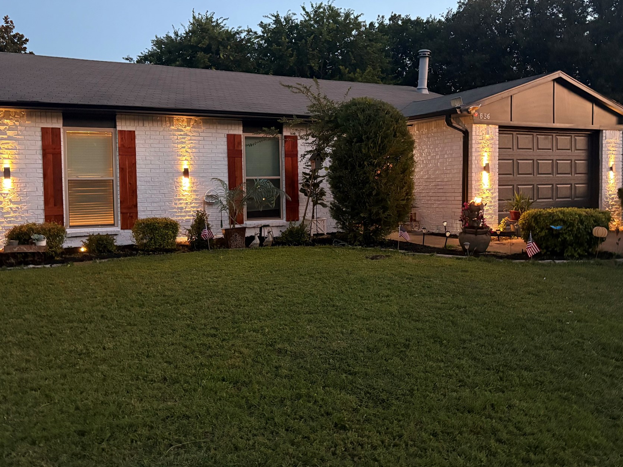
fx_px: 576
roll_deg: +0.8
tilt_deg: -1.8
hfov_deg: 56.8
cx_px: 310
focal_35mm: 32
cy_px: 199
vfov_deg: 44.0
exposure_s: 1/24
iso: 800
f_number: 1.6
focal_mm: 5.96
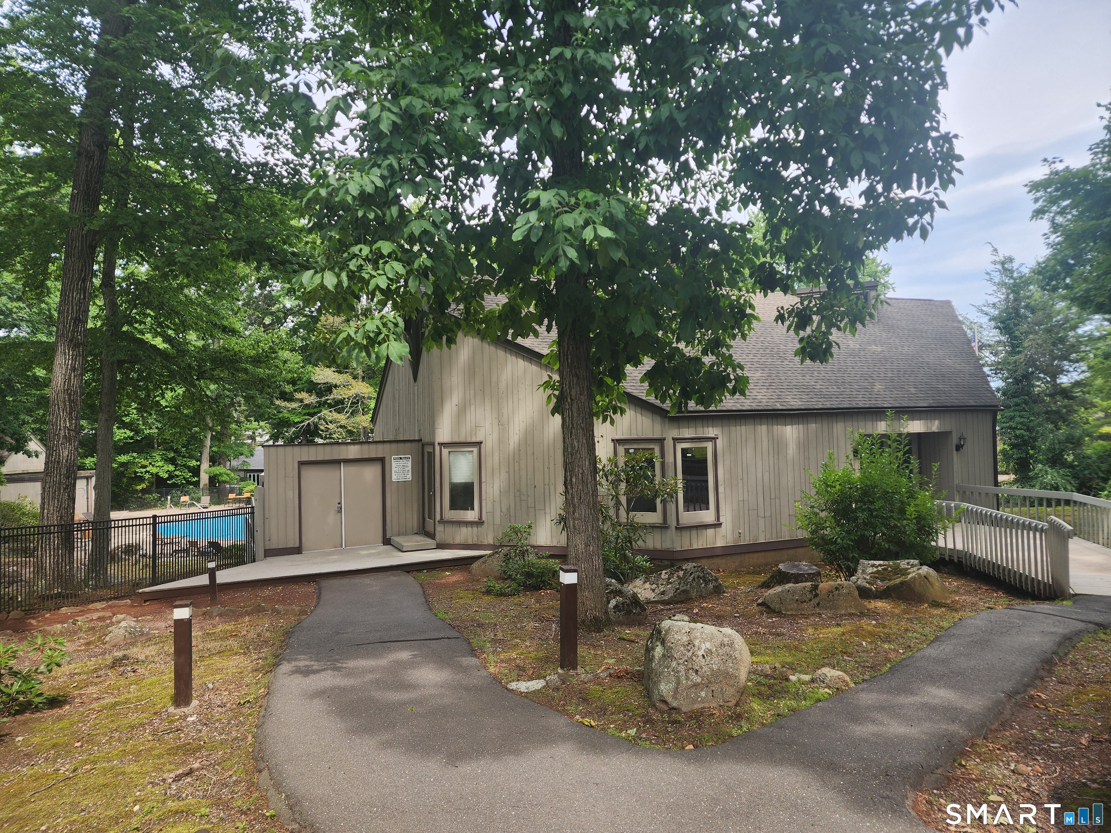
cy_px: 416
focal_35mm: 23
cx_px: 556
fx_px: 738
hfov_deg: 73.9
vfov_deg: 58.9
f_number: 1.8
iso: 12
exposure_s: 1/241
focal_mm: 6.4
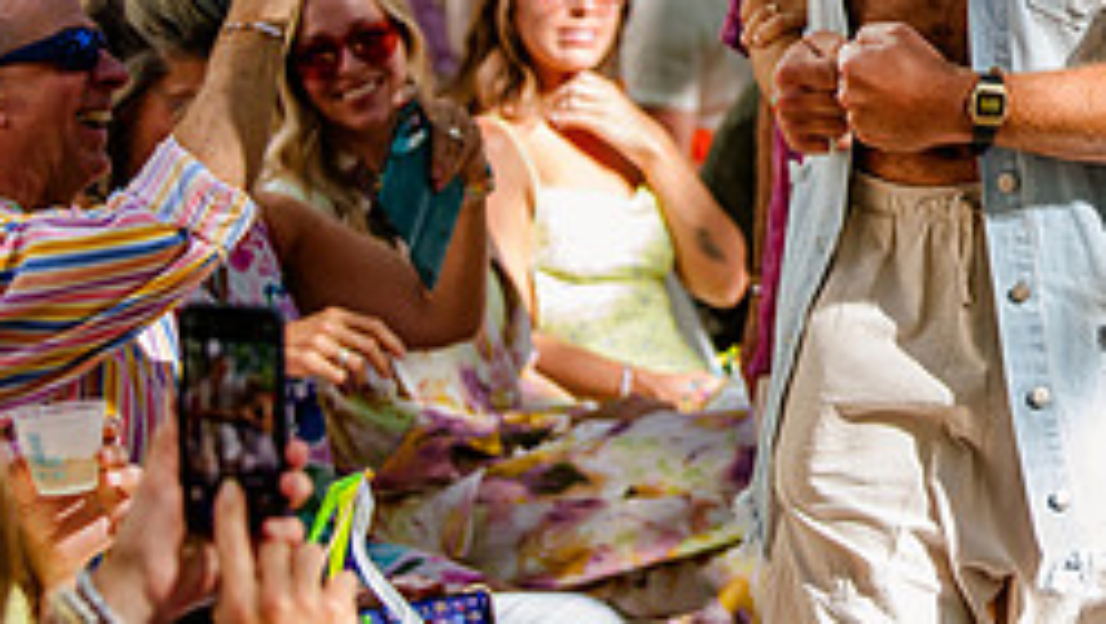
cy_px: -7
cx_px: 1155
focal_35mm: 191
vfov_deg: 6.4
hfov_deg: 11.1
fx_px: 5606
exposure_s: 1/800
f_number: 3.2
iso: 400
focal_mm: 78
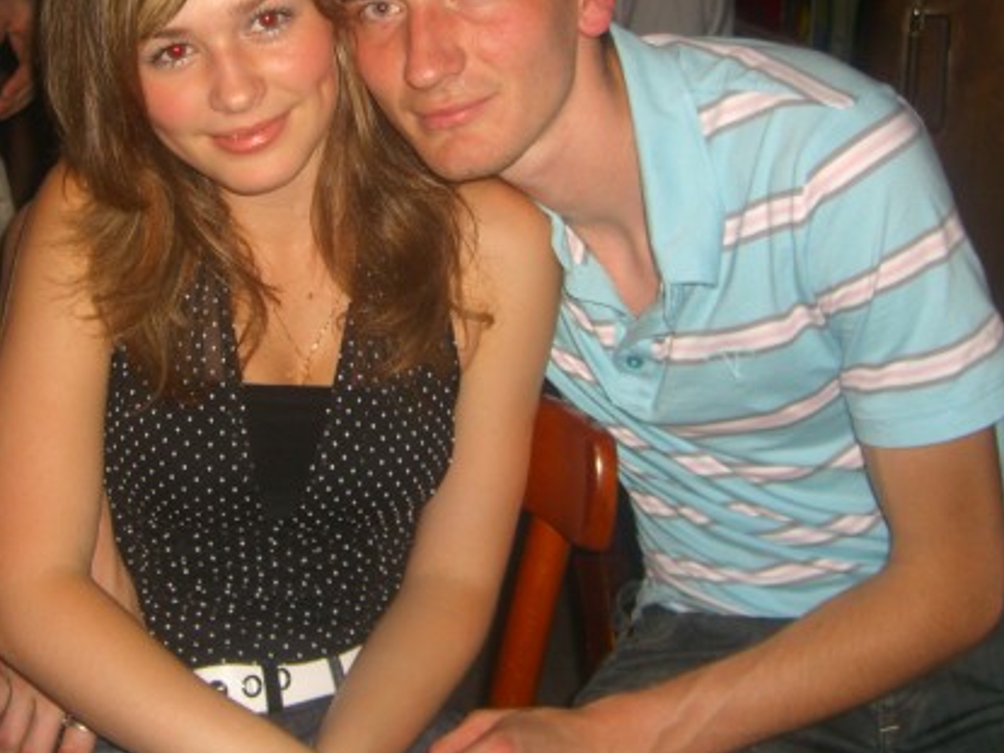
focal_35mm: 55
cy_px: 228
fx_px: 1595
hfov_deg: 34.8
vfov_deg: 26.3
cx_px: 397
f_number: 2.8
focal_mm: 7.9
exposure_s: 1/60
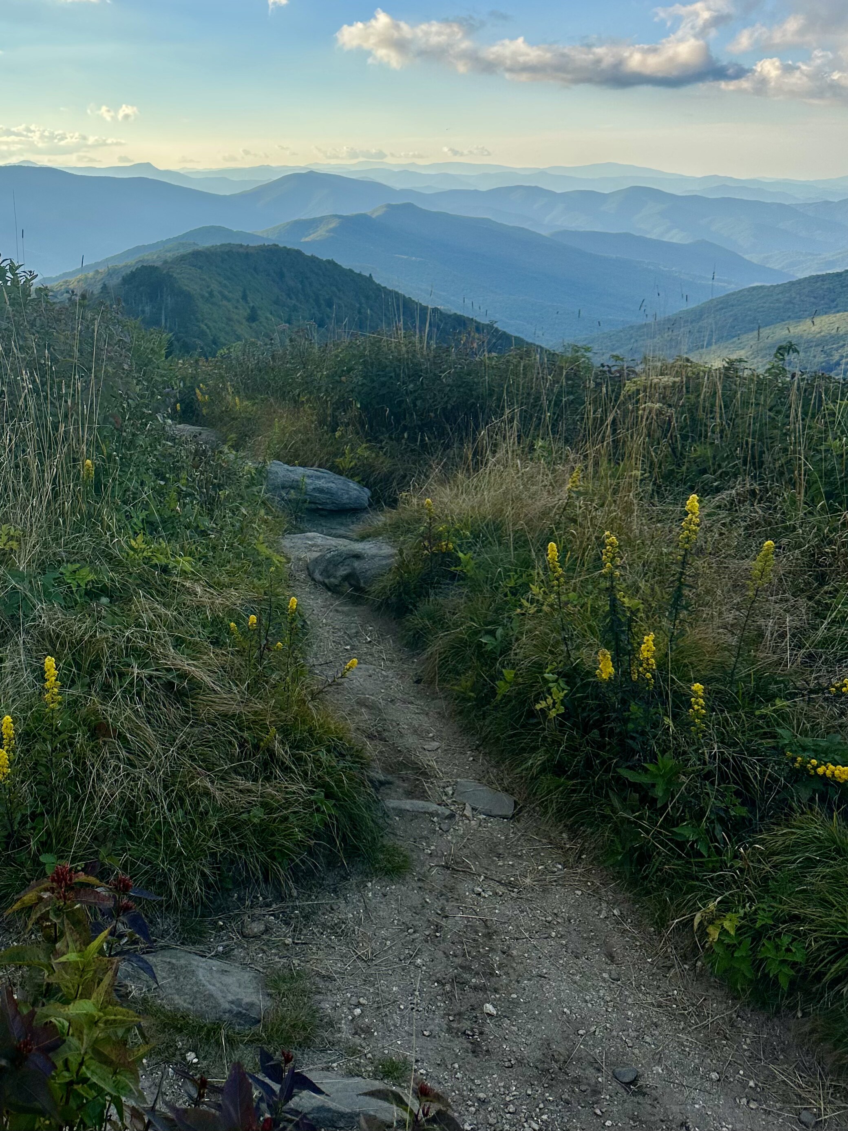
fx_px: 784
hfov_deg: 56.8
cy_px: 566
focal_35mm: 24
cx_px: 424
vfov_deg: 71.6
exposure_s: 1/2203
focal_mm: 6.86
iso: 80
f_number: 1.78
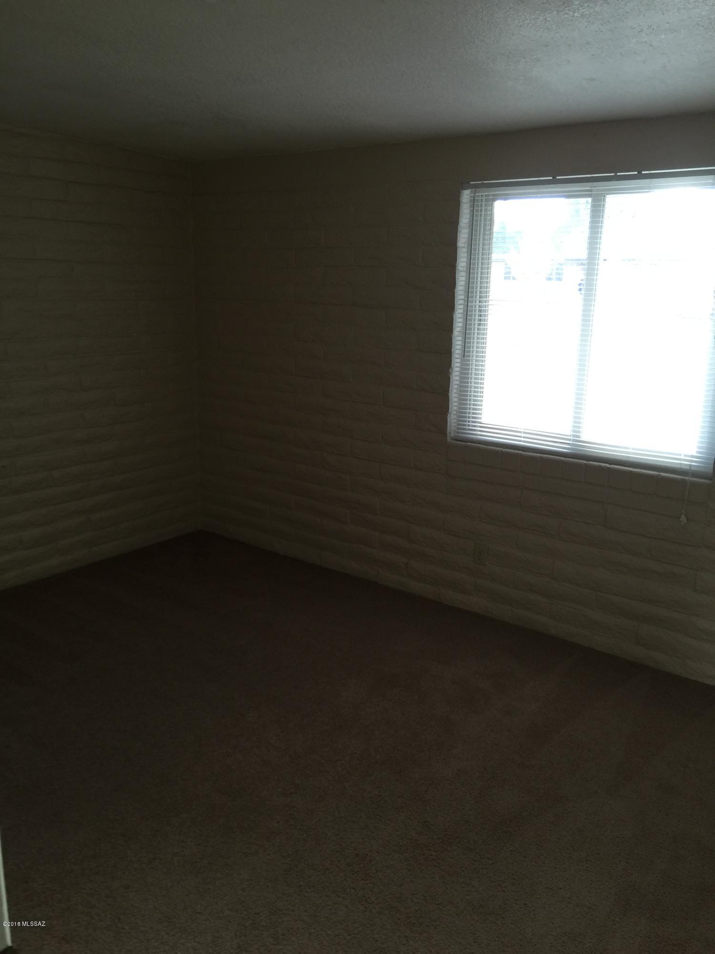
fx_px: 799
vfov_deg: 61.7
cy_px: 477
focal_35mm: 29
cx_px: 358
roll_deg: -1.2
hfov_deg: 48.2
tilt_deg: -12.2
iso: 32
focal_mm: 4.15
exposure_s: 1/15
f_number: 2.2
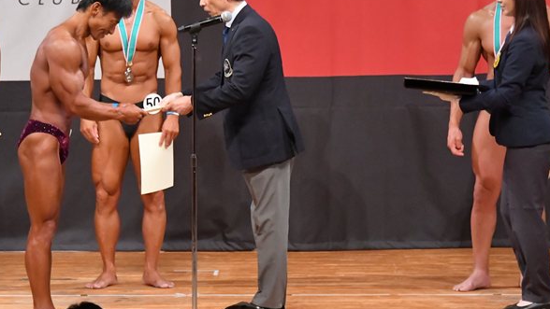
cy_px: 167
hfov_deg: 6.5
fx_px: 4828
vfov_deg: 3.7
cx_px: 248
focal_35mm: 331
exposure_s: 1/400
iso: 9000
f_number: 5.6
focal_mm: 160
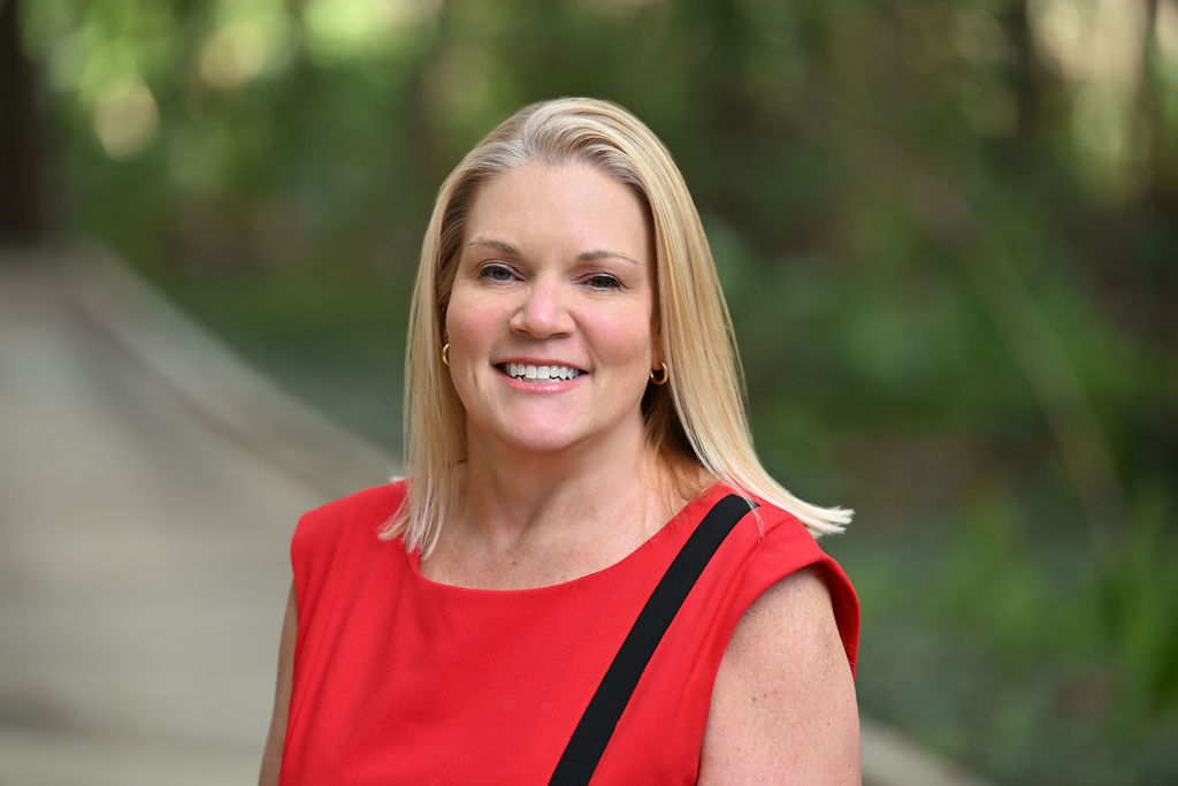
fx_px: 4909
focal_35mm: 150
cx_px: 589
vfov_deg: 9.2
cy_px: 393
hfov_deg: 13.7
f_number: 2.8
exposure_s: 1/400
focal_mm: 150
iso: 200
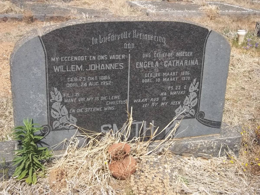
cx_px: 130
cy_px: 98
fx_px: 376
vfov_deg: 29.1
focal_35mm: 50
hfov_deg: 38.2
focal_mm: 8.8
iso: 80
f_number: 7
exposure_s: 1/250
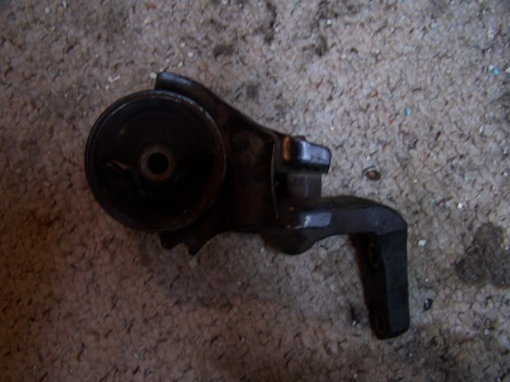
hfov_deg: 49.0
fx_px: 560
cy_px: 191
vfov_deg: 37.7
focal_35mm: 38
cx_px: 255
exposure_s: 1/8
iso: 80
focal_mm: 6.3
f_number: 2.8
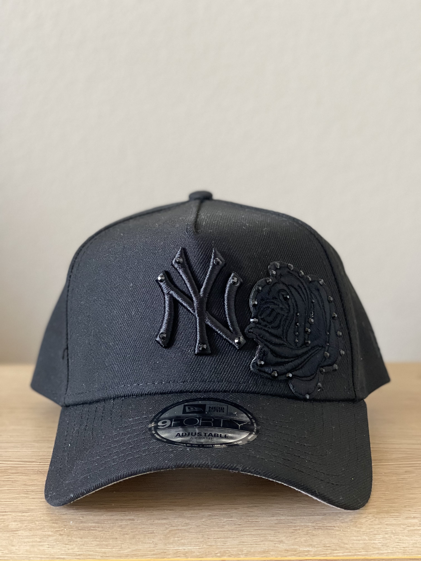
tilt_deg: -10.0
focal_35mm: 64
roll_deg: +0.8
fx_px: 1038
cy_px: 280
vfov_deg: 30.3
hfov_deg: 22.9
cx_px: 210
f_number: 2.2
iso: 320
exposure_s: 1/40
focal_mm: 7.5
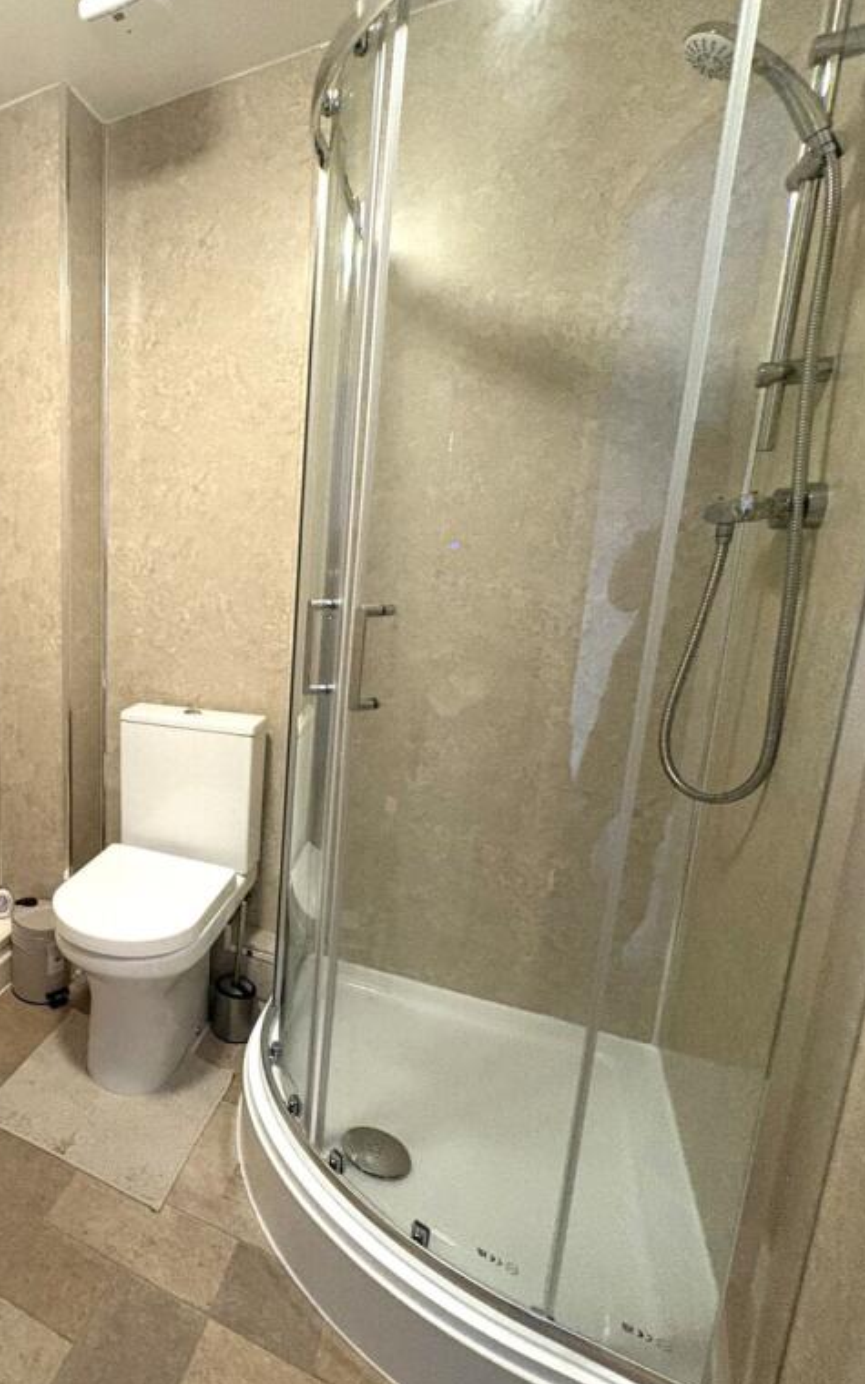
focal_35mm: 20
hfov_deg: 50.1
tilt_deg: -10.7
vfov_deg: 85.1
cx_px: 29
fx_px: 754
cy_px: 694
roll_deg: +0.9
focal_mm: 2.22
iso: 640
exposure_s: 1/50
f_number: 2.2
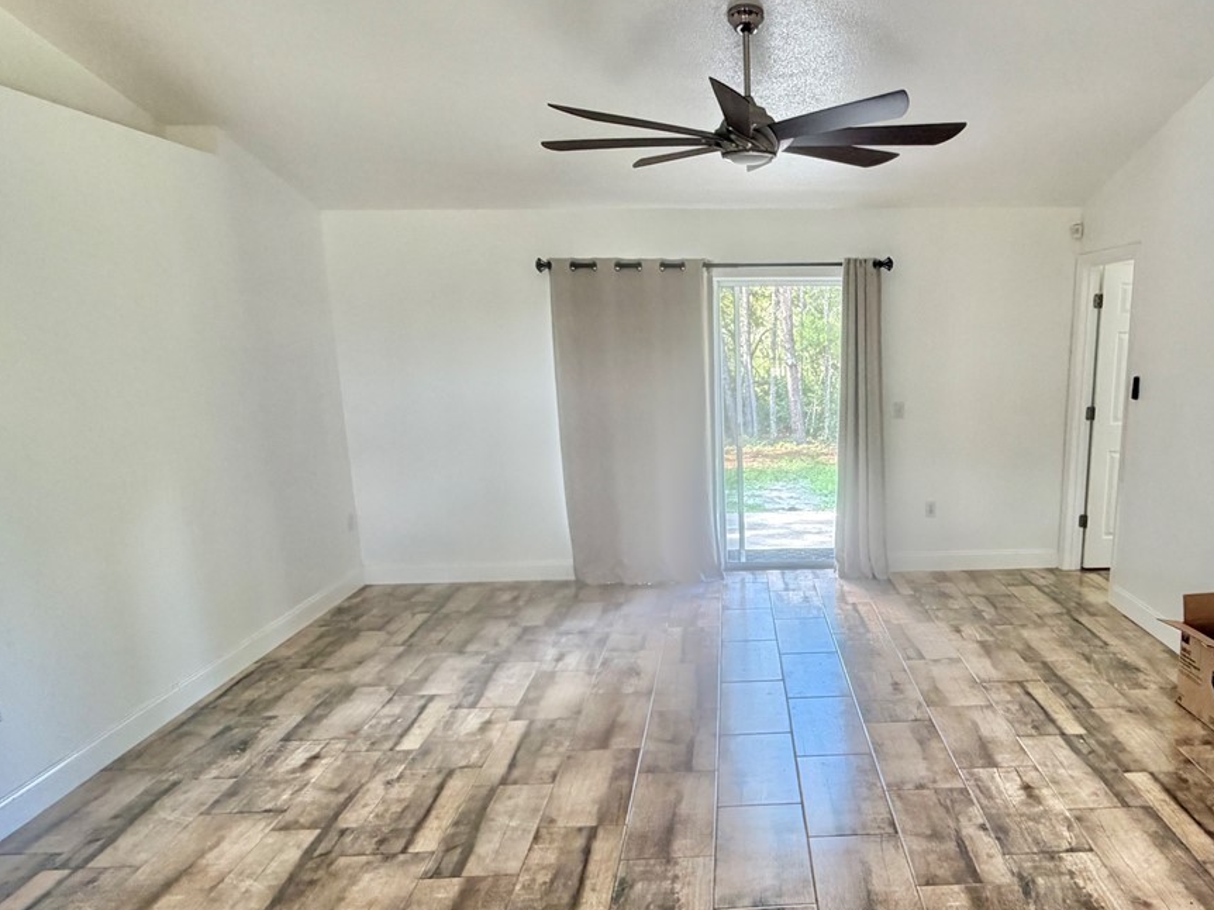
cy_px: 537
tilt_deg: -13.5
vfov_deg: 52.7
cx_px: 790
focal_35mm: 26
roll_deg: +1.1
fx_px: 912
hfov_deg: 65.9
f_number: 2.2
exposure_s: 1/60
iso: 160
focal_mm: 2.22
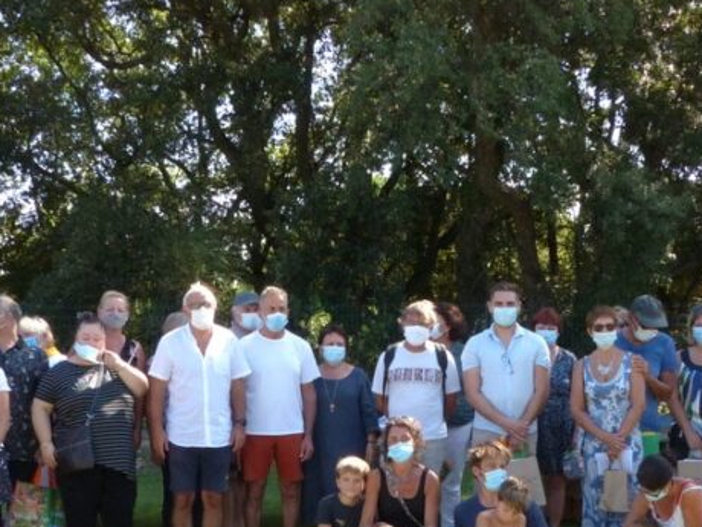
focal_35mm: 58
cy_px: 380
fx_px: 1176
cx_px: 374
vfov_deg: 25.0
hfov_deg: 33.2
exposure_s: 1/400
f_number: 4
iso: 200
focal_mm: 4.5
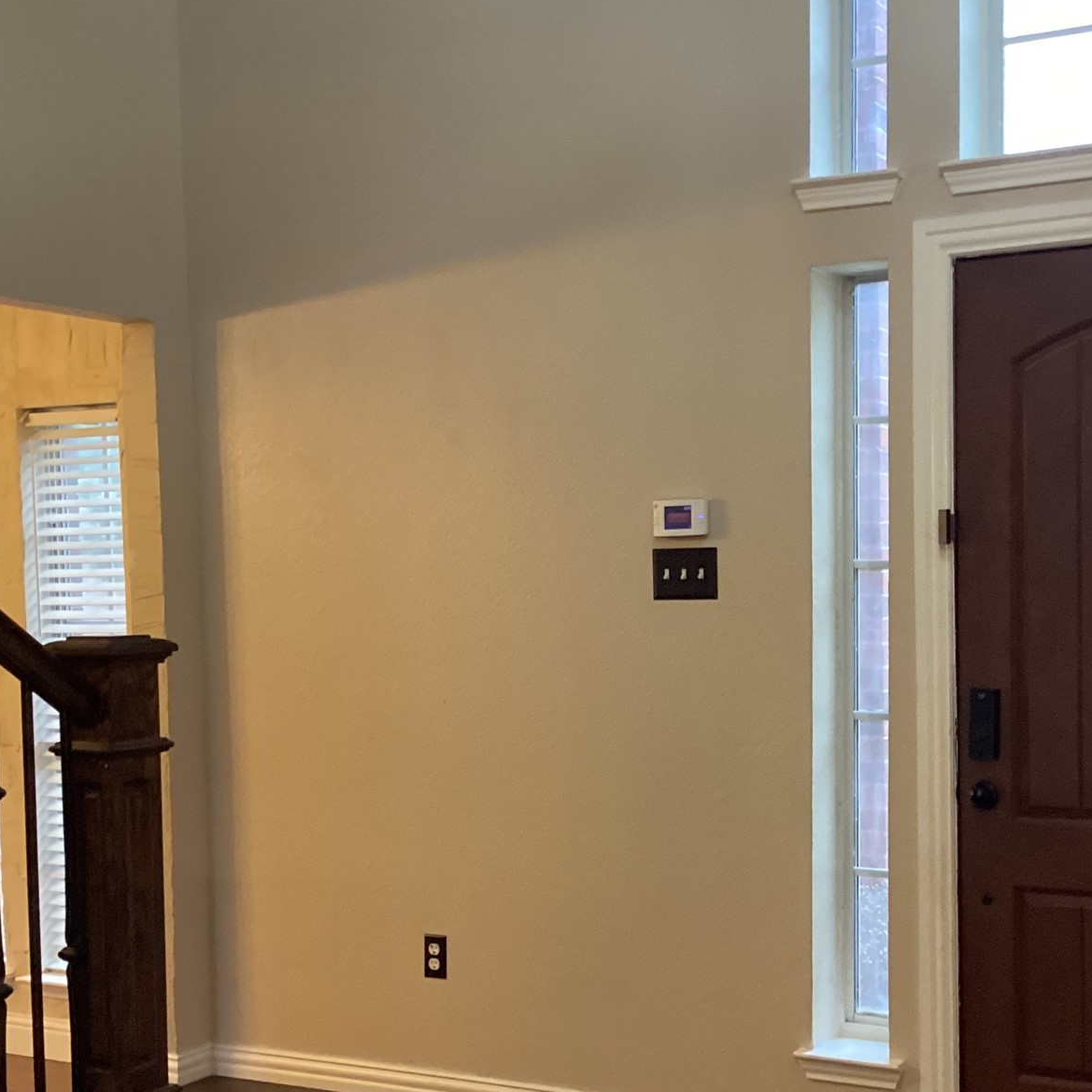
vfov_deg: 35.2
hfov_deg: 34.9
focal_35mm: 48
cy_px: 666
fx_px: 1713
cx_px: 751
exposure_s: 1/40
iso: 400
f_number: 2.4
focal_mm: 3.3
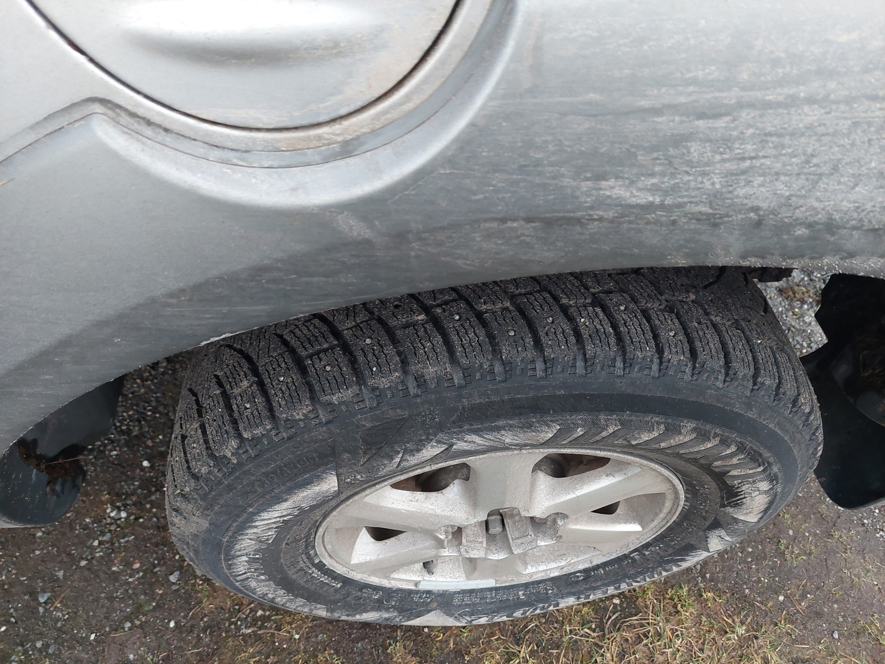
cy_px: 332
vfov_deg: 54.9
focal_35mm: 25
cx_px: 442
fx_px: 639
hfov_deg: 69.4
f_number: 1.8
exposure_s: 1/33.3
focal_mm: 5.23
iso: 500
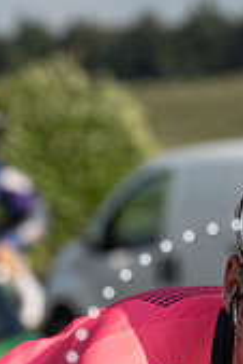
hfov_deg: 3.5
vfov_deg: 5.3
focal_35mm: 392
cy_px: 237
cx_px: 299
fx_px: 3961
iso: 125
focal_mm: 147
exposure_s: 1/400
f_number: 6.3
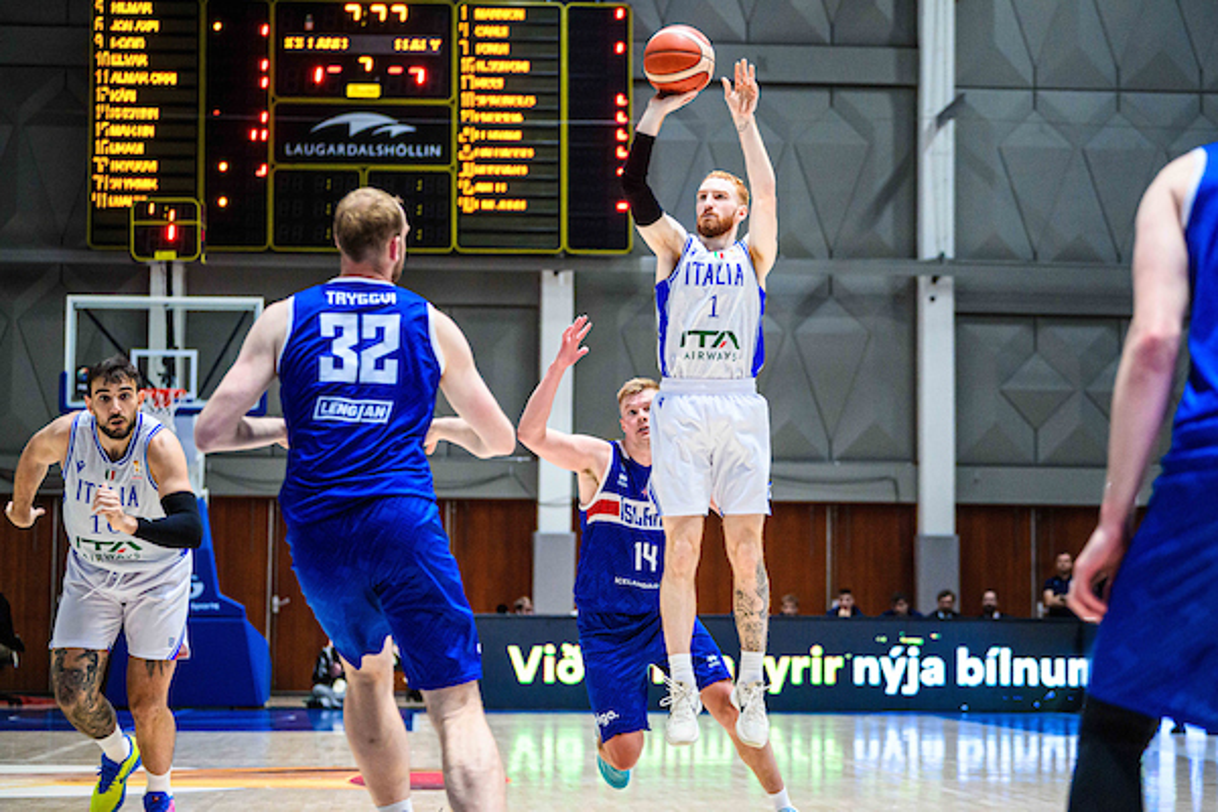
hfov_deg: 27.0
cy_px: 406
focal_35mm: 75
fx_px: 2537
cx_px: 609
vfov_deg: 18.2
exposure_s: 1/1000
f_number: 2.8
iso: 5000
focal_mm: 75
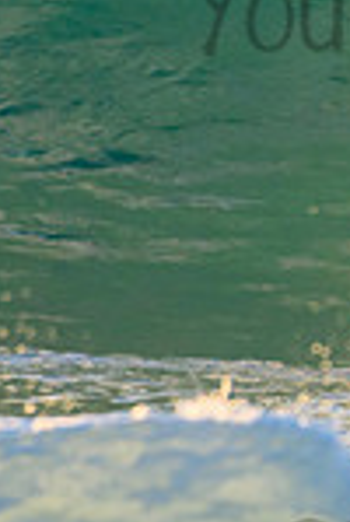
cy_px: -30
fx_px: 42282
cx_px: 550
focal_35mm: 2913
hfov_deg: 0.5
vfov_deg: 0.7
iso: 1100
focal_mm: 500
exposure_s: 1/1600
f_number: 5.6
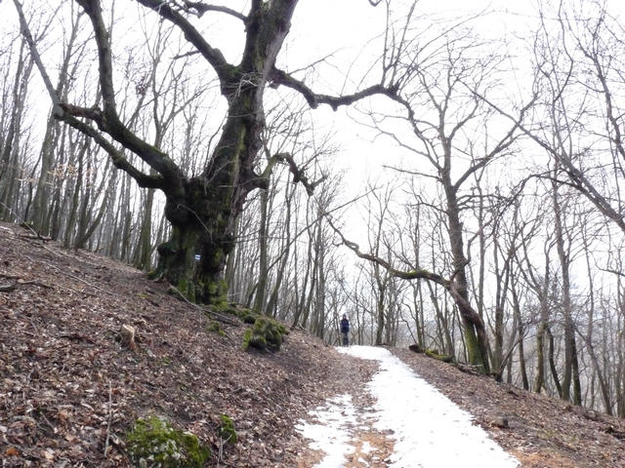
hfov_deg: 65.3
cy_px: 234
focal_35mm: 27
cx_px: 312
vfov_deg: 51.4
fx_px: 487
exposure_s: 1/250
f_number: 5.6
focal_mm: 4.8
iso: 800
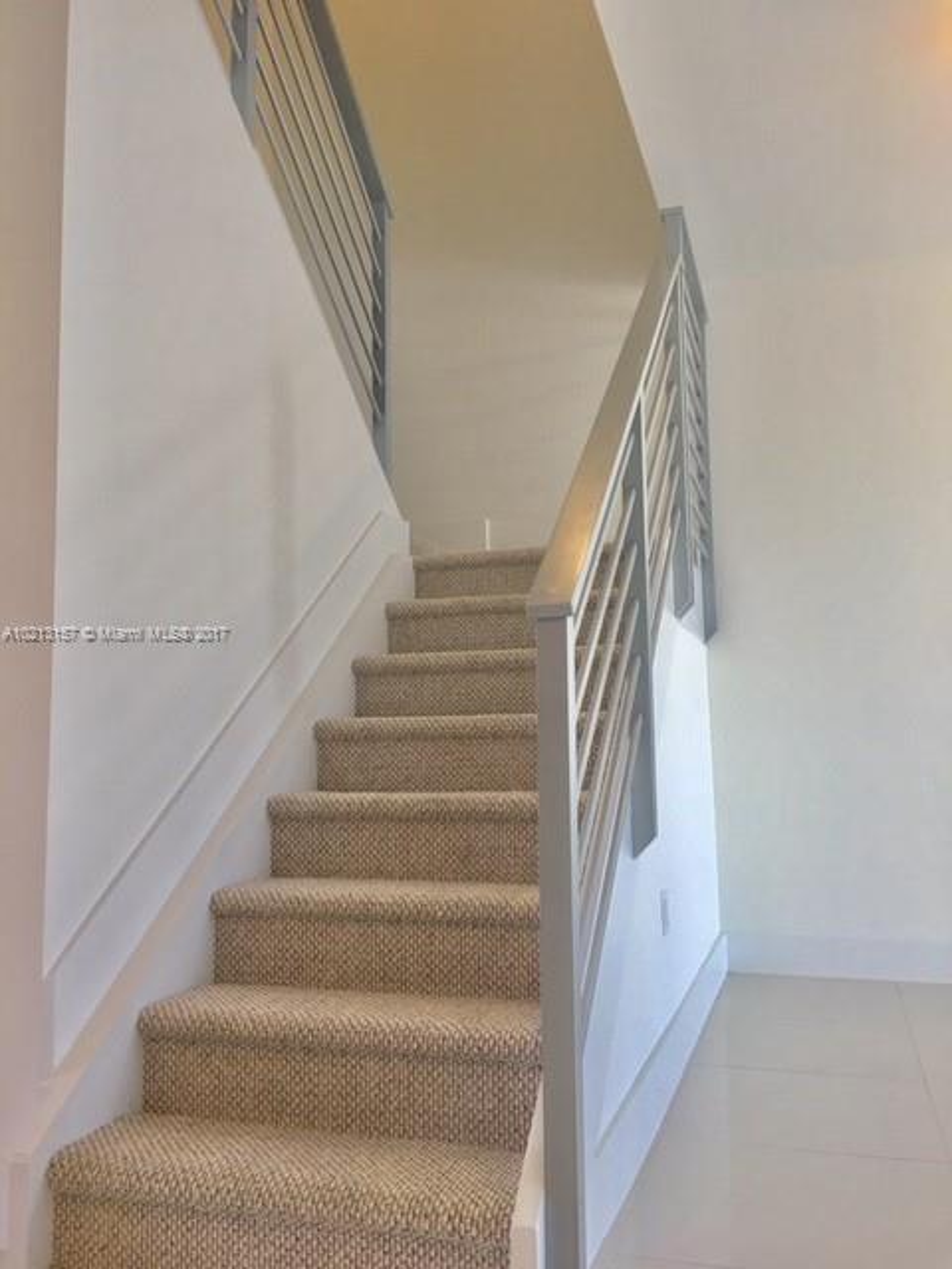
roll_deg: +1.2
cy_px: 634
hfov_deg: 48.2
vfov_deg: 61.7
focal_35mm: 29
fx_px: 1063
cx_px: 476
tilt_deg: +7.0
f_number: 2.2
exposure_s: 1/40
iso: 25
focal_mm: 4.15
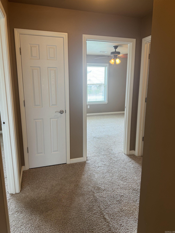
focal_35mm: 24
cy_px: 116
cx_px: 88
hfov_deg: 56.8
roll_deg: +0.7
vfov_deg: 71.6
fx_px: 162
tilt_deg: -11.2
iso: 125
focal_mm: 6.76
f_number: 1.78
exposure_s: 1/120
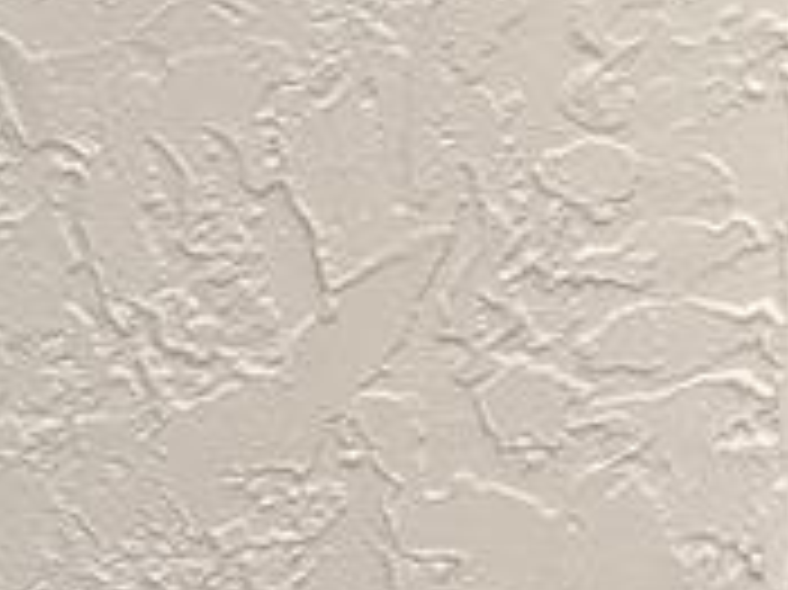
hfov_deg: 10.2
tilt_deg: +1.2
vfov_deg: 7.1
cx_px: 1617
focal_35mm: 178
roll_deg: -0.9
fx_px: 4049
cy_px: -1437
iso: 50
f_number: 1.6
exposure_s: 1/726
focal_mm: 5.96
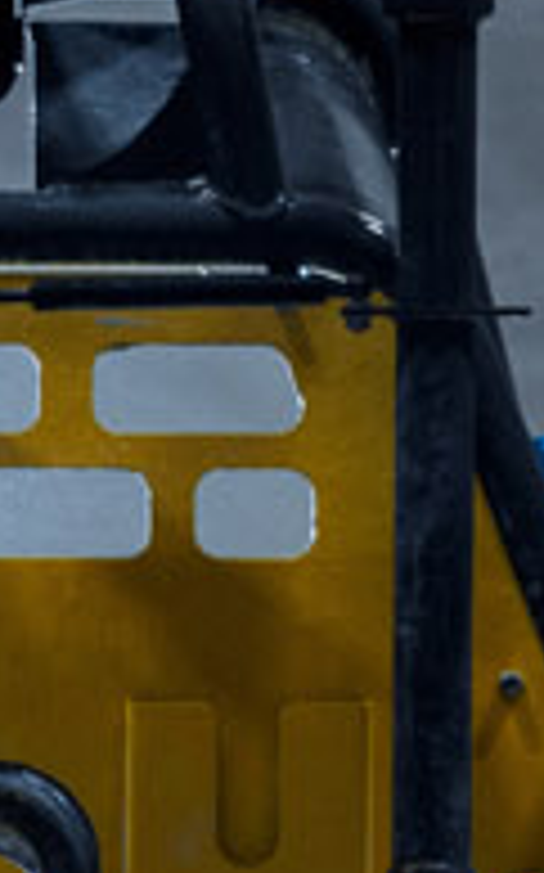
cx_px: -661
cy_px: 677
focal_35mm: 883
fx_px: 20977
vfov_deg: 2.4
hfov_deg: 1.5
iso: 160
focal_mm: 105
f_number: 6.3
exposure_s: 1/10
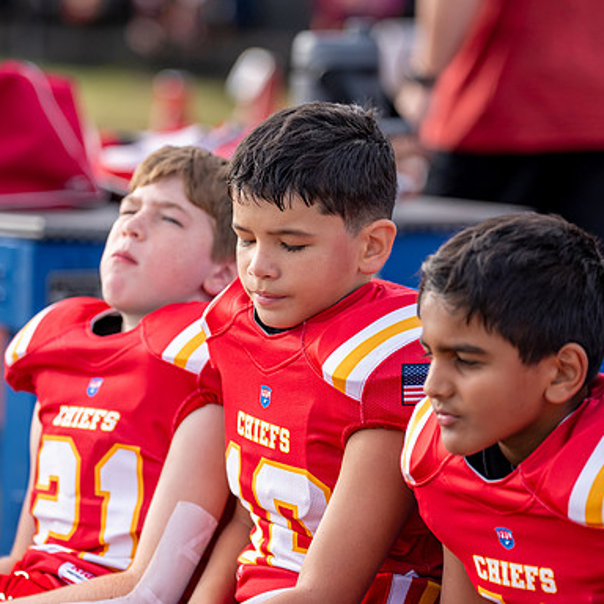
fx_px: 4501
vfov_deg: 7.7
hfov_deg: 7.7
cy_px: 283
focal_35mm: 228
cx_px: 267
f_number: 2.8
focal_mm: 143
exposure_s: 1/2000
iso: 250
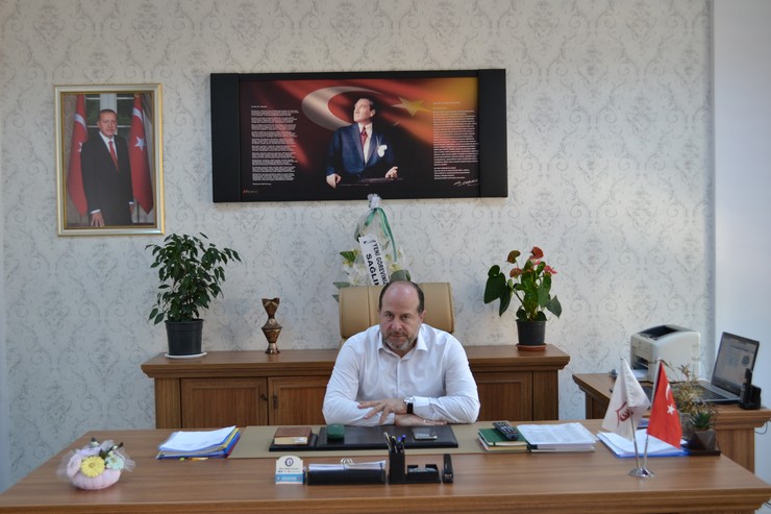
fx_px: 899
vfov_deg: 31.9
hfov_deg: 46.4
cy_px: 257
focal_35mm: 42
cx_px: 386
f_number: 4.5
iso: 400
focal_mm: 28
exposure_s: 1/30
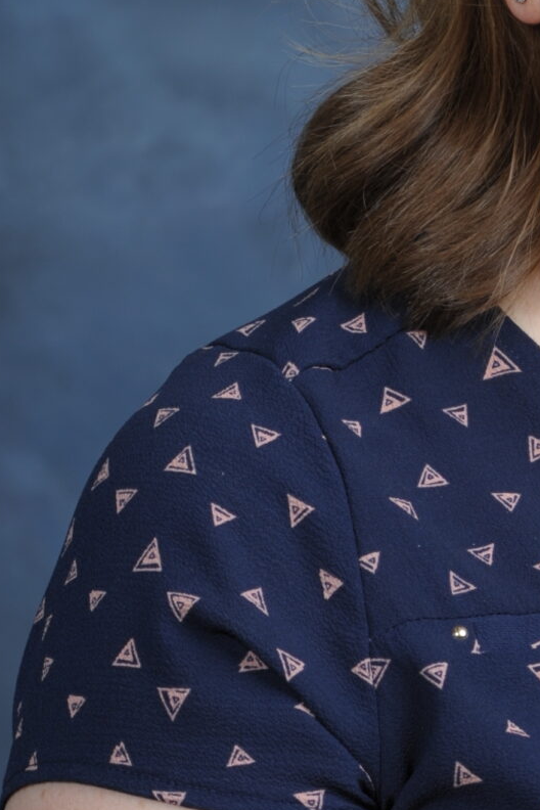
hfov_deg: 4.0
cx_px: 782
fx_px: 7627
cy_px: 143
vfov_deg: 6.1
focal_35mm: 339
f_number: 9
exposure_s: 1/160
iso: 200
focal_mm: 105
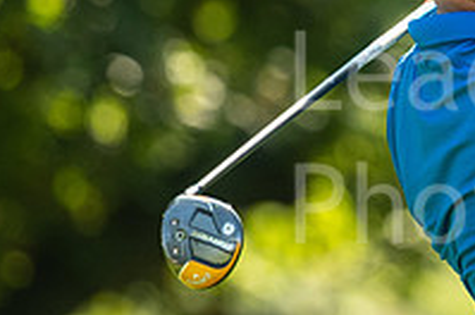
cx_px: 491
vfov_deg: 0.9
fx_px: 20128
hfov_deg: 1.4
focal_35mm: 1528
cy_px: 24
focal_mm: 300
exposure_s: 1/800
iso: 200
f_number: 4
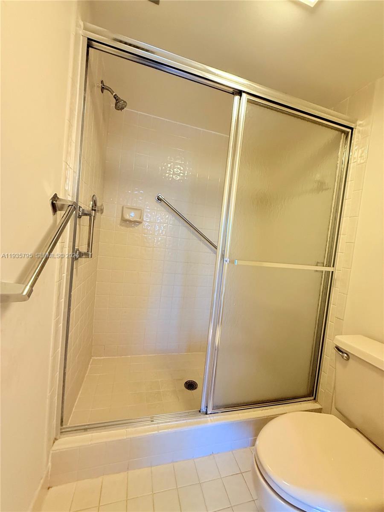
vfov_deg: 102.1
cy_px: 256
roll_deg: -6.6
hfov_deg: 85.7
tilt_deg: -1.7
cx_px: 192
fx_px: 207
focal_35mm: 14
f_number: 2.2
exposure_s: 1/60
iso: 250
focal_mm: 2.22
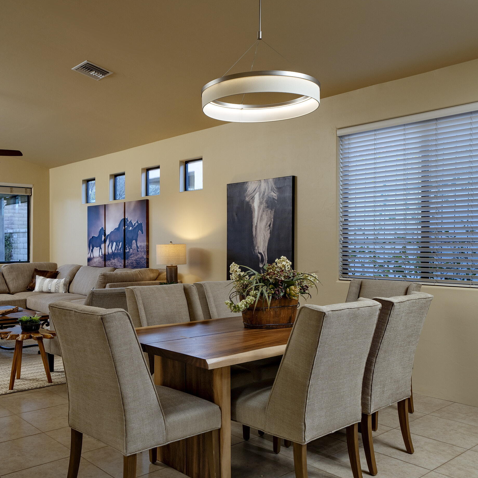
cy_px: 239
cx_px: 177
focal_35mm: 31
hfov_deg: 51.9
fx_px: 484
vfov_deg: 52.5
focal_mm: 24
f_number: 7.1
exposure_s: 1/10
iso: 200
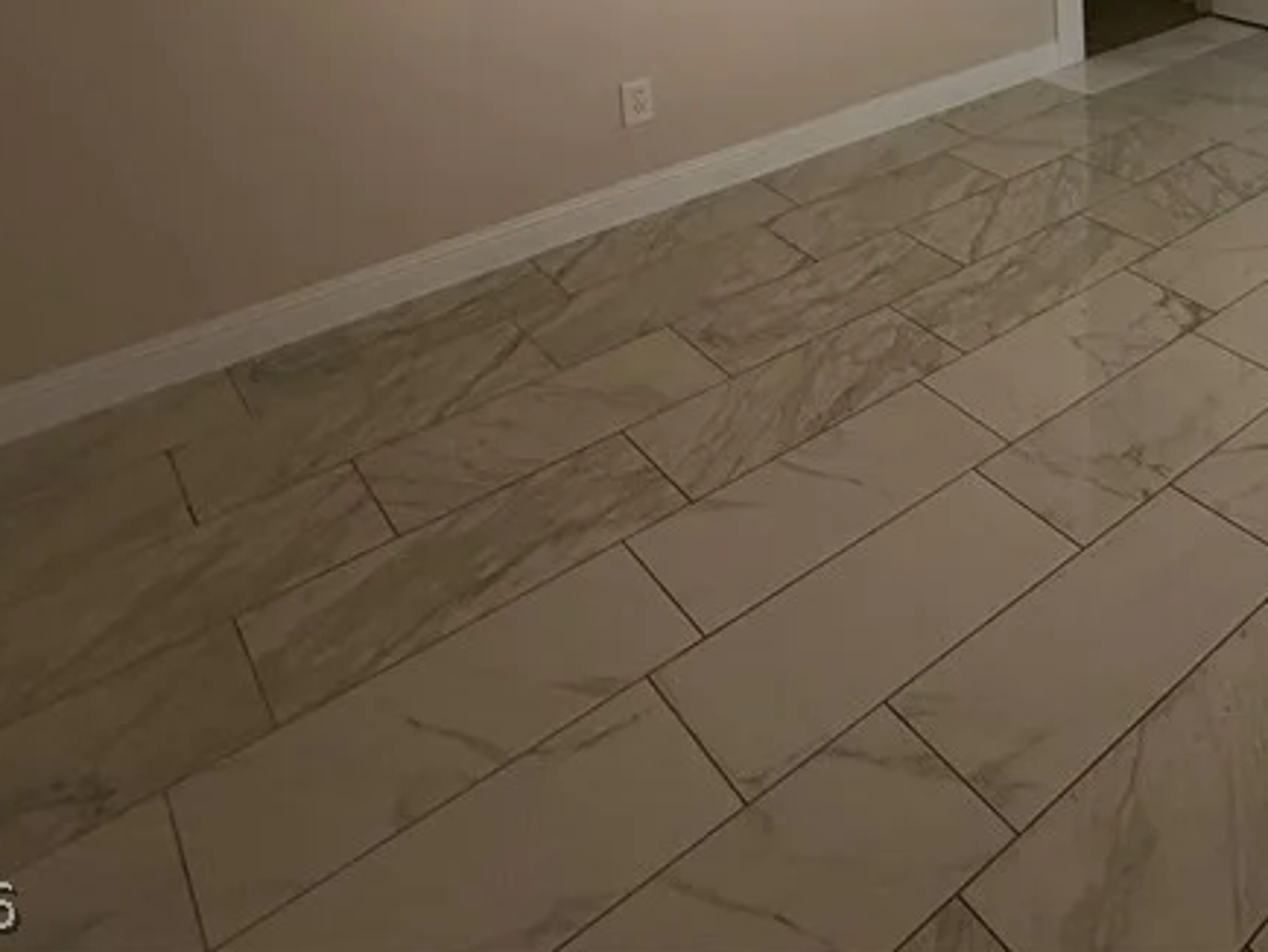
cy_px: -166
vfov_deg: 34.9
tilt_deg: -8.0
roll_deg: +1.3
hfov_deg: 48.1
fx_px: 1209
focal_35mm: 33
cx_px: 1195
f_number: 2.2
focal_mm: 2.22
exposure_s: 1/121
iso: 200
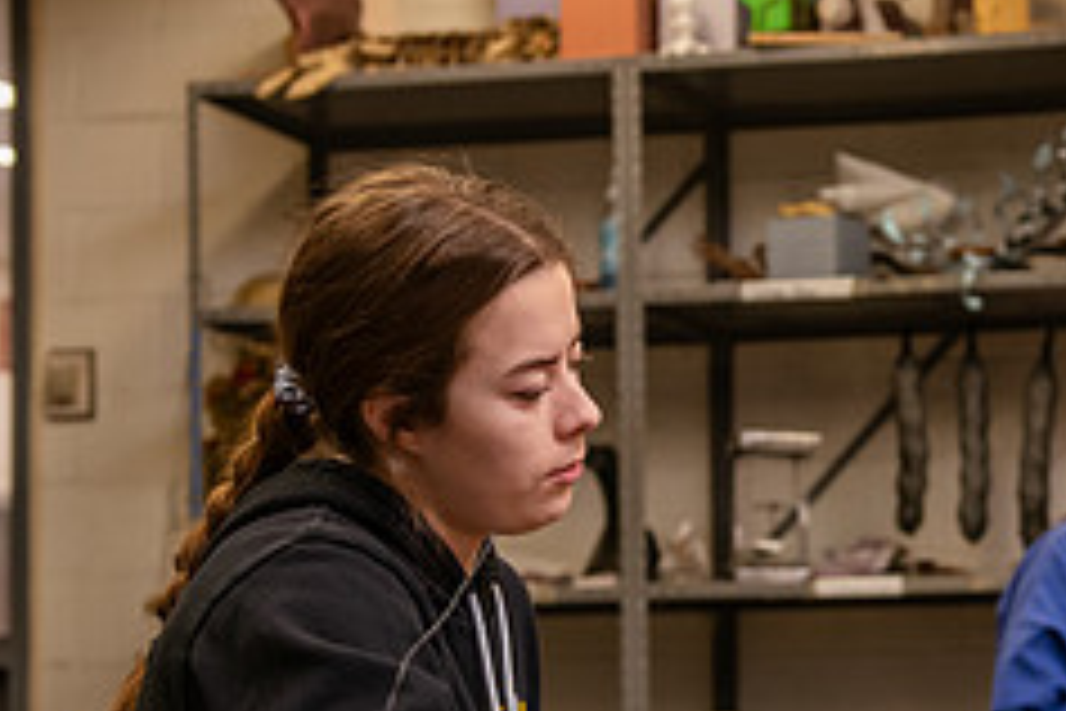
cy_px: 538
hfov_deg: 20.4
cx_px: 967
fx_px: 2902
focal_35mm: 98
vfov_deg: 13.9
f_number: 3.5
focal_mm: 40
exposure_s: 1/200
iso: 800
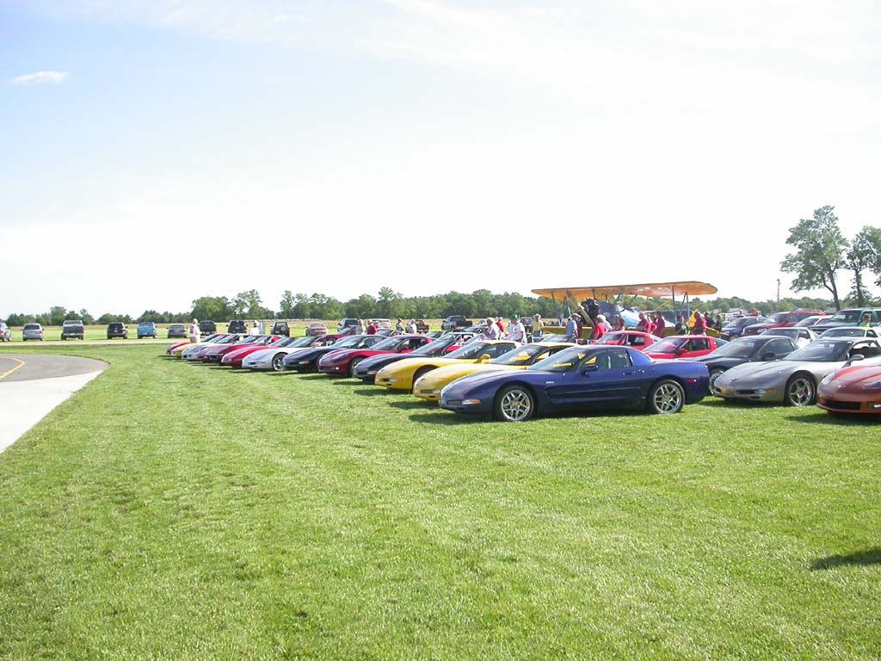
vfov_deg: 37.7
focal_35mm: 38
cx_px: 440
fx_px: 967
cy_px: 330
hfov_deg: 49.0
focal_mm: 7.85
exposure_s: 1/1000
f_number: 2.6
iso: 100
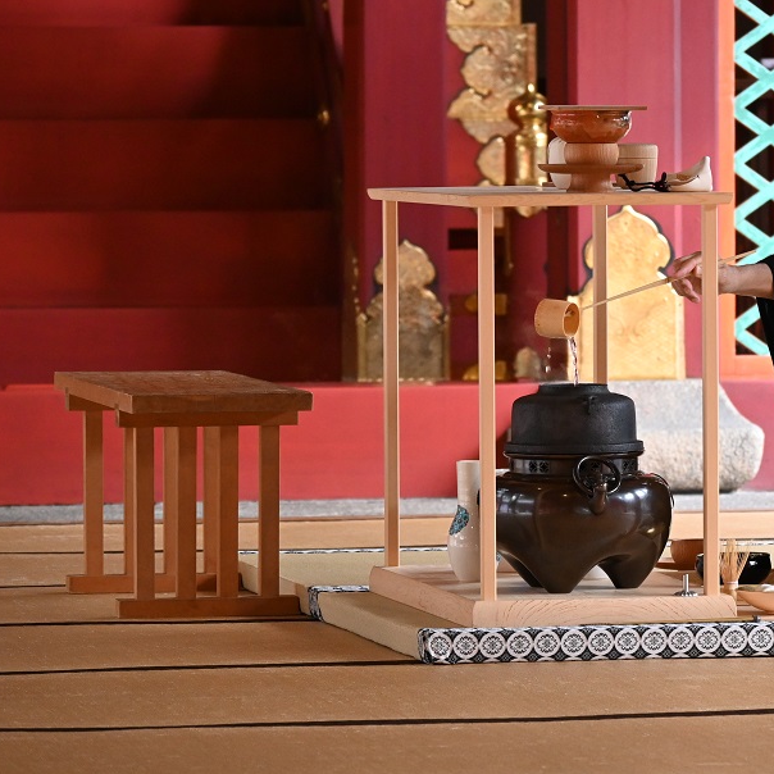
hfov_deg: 6.6
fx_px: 6725
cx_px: 652
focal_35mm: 266
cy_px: 284
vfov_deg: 6.6
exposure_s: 1/125
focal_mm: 105
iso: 1600
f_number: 5
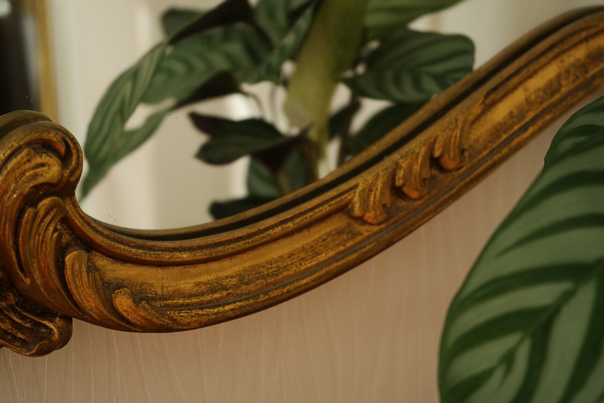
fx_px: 889
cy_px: 202
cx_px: 302
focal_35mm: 53
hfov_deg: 37.5
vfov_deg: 25.5
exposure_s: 1/30
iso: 200
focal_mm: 35
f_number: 5.6
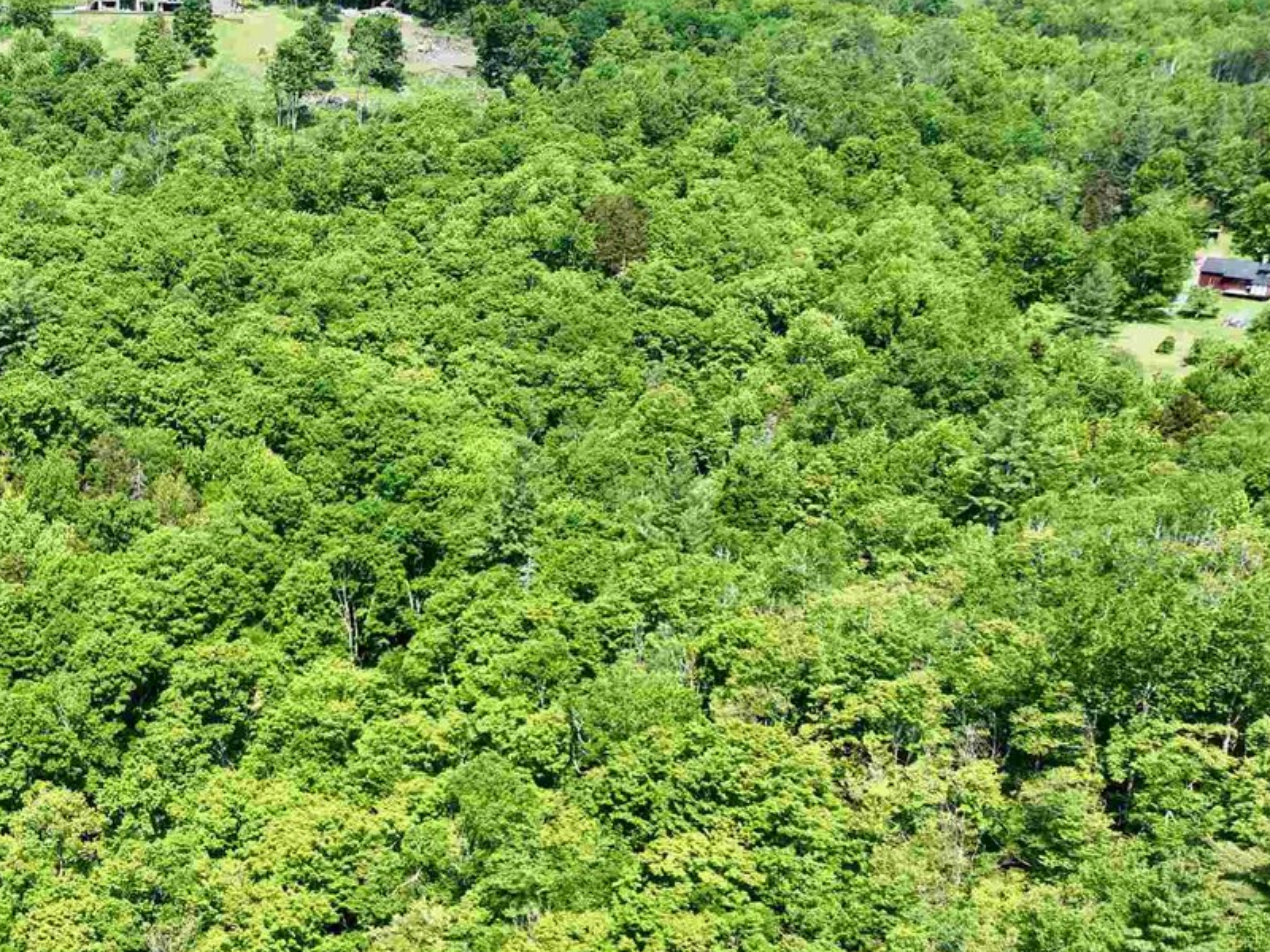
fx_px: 1761
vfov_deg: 29.3
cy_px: 817
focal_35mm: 48
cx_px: 197
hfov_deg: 37.7
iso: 100
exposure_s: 1/1000
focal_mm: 12.29
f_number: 2.8
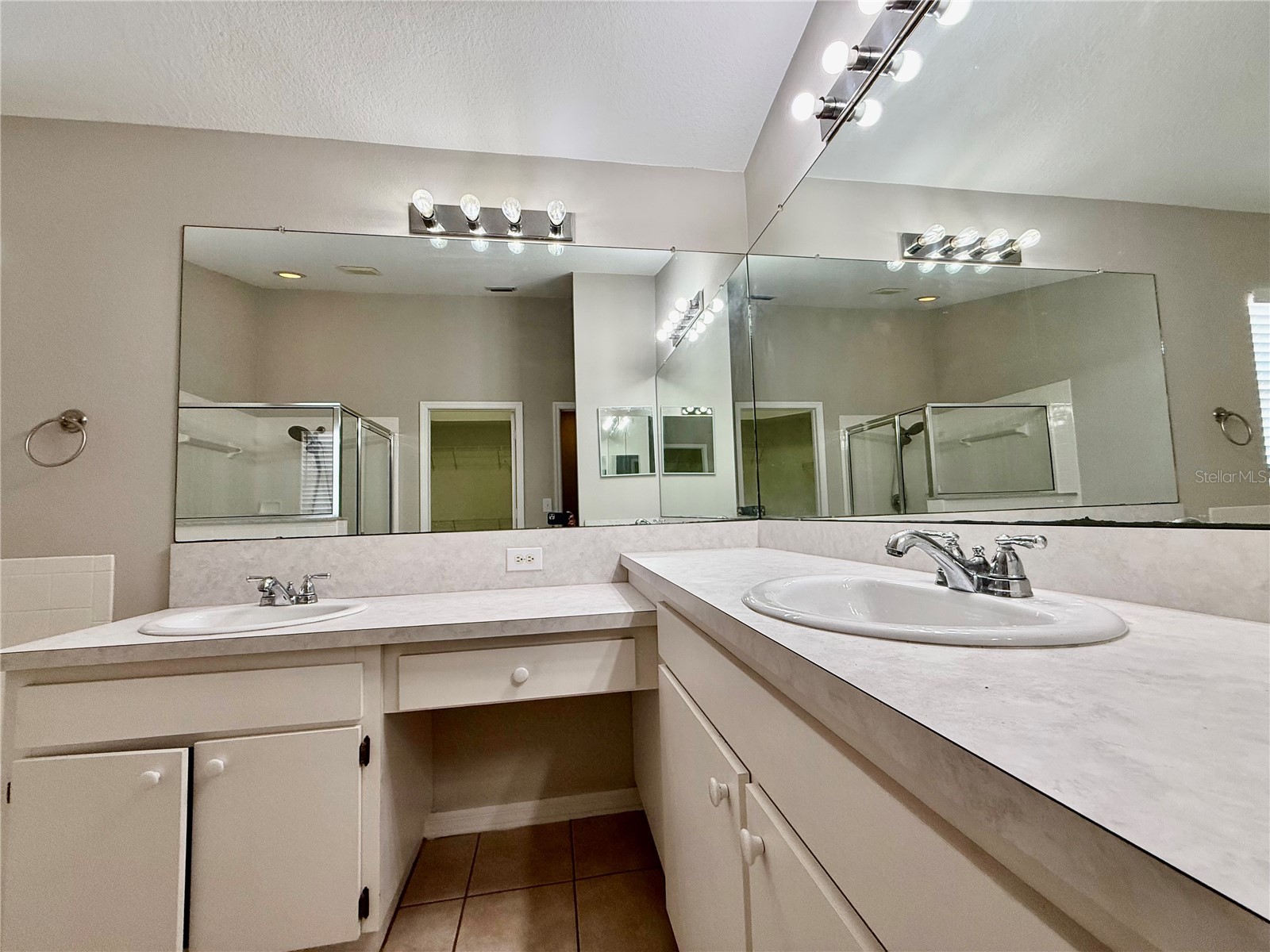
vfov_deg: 85.7
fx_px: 514
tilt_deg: +5.1
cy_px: 476
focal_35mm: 14
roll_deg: +2.0
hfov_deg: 102.1
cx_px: 635
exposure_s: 1/120
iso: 160
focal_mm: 2.22
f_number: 2.2
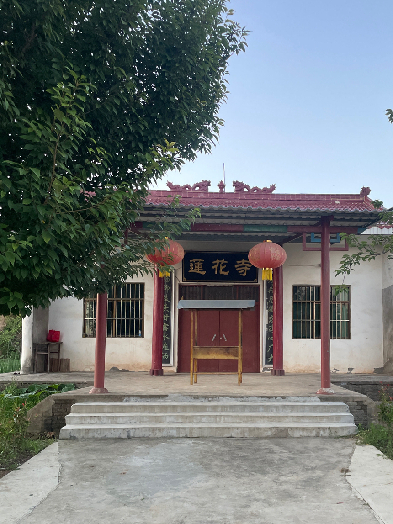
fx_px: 515
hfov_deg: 41.4
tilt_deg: +2.8
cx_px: 254
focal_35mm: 34
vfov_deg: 53.4
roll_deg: -0.1
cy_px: 325
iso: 125
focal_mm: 4.2
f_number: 1.6
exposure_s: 1/98
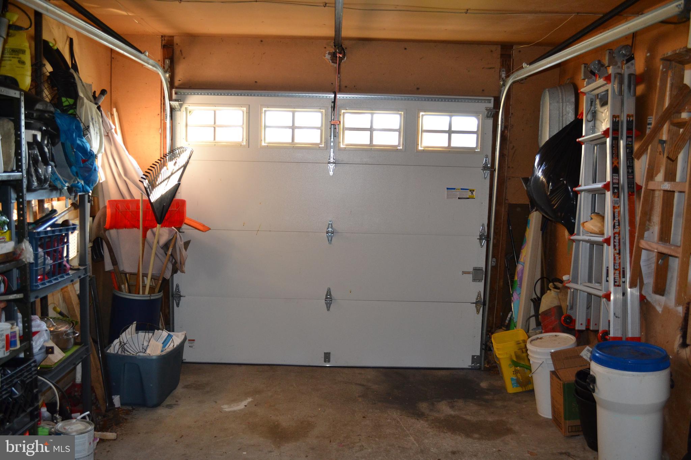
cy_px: 230
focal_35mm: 30
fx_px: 576
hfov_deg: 61.9
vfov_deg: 43.6
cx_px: 346
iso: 900
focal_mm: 20
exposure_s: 1/60
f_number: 3.8
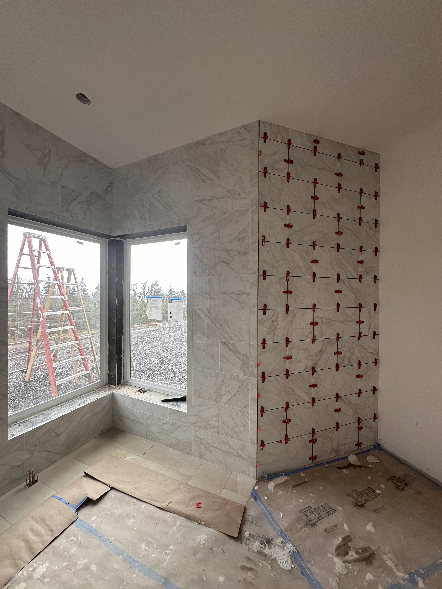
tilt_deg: -0.7
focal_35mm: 14
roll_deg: -0.7
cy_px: 294
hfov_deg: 85.7
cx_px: 221
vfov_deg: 102.1
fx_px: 238
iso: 160
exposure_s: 1/120
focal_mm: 2.22
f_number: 2.2
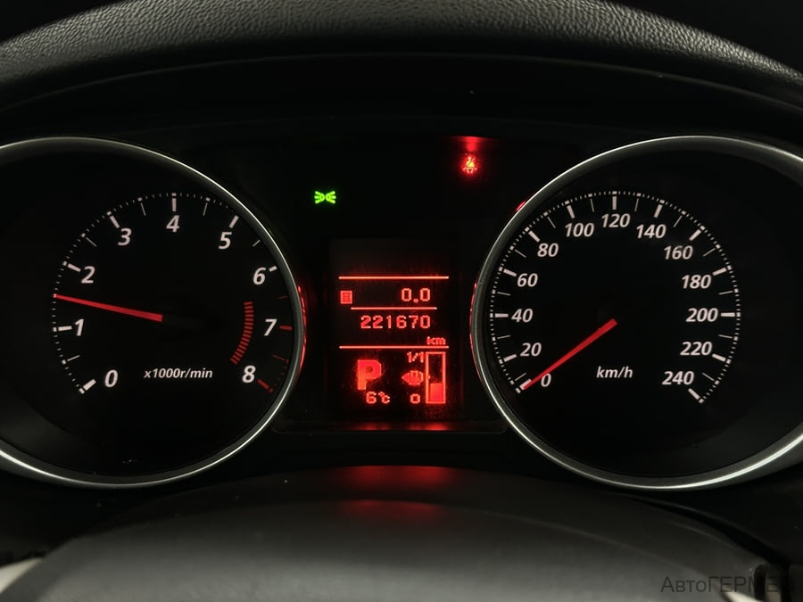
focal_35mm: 48
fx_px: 1113
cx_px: 402
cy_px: 301
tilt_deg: -24.7
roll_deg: +0.4
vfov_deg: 30.3
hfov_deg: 39.7
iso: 125
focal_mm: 6.86
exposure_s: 1/50
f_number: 1.78
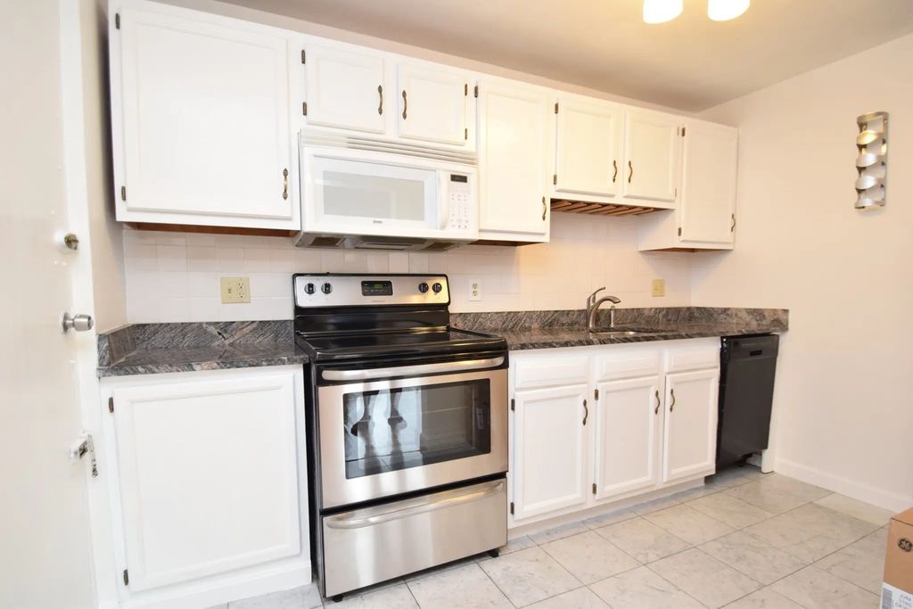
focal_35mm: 17
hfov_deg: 92.4
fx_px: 438
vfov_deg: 69.7
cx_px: 456
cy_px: 304
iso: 800
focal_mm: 11.5
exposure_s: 1/80
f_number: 4.5
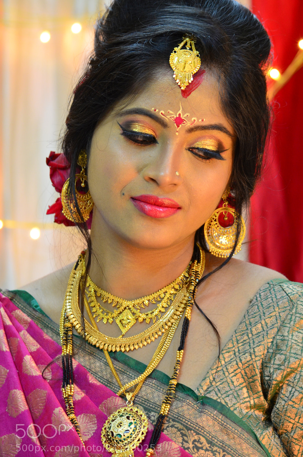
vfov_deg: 18.1
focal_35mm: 113
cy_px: 220
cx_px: 164
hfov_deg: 12.1
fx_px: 1432
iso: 640
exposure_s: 1/10
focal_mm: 68
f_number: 4.5
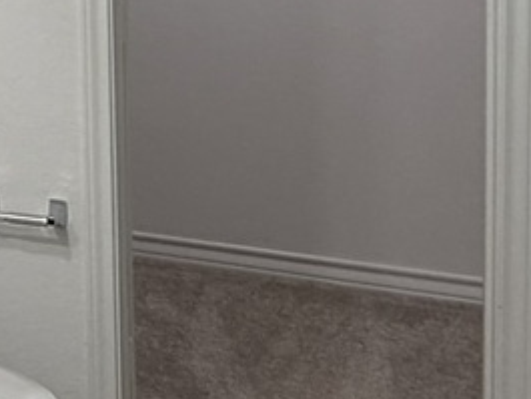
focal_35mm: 76
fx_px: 1166
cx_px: -411
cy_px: -64
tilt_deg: -4.7
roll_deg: +2.7
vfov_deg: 18.5
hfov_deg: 19.5
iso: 160
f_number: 2.2
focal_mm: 2.22
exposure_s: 1/120
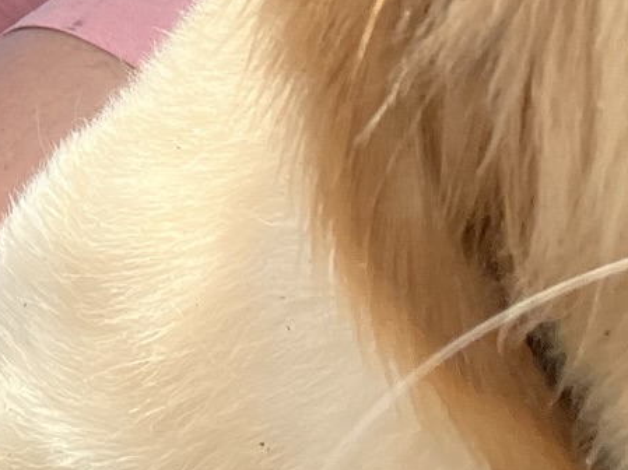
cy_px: -408
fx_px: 1903
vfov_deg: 12.7
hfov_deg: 18.7
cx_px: 250
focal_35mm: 105
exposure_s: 1/1018
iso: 32
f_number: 2.2
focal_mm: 2.71
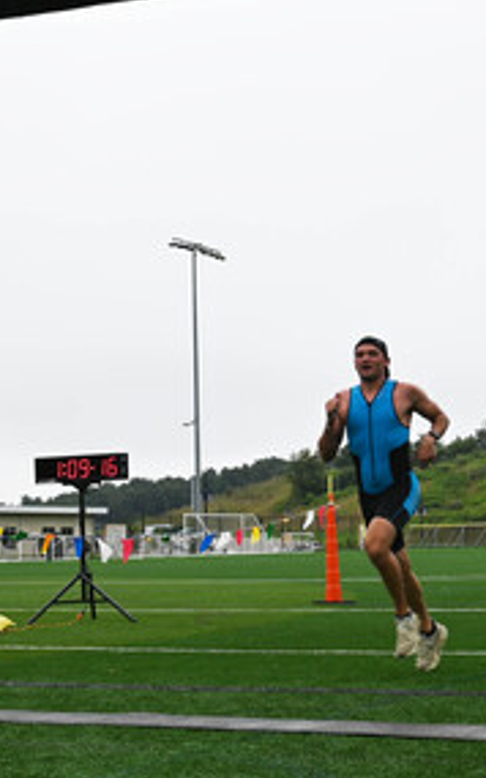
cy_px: 303
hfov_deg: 21.8
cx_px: 355
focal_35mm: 59
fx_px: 1251
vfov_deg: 34.4
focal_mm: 30
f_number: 6.3
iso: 100
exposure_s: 1/320
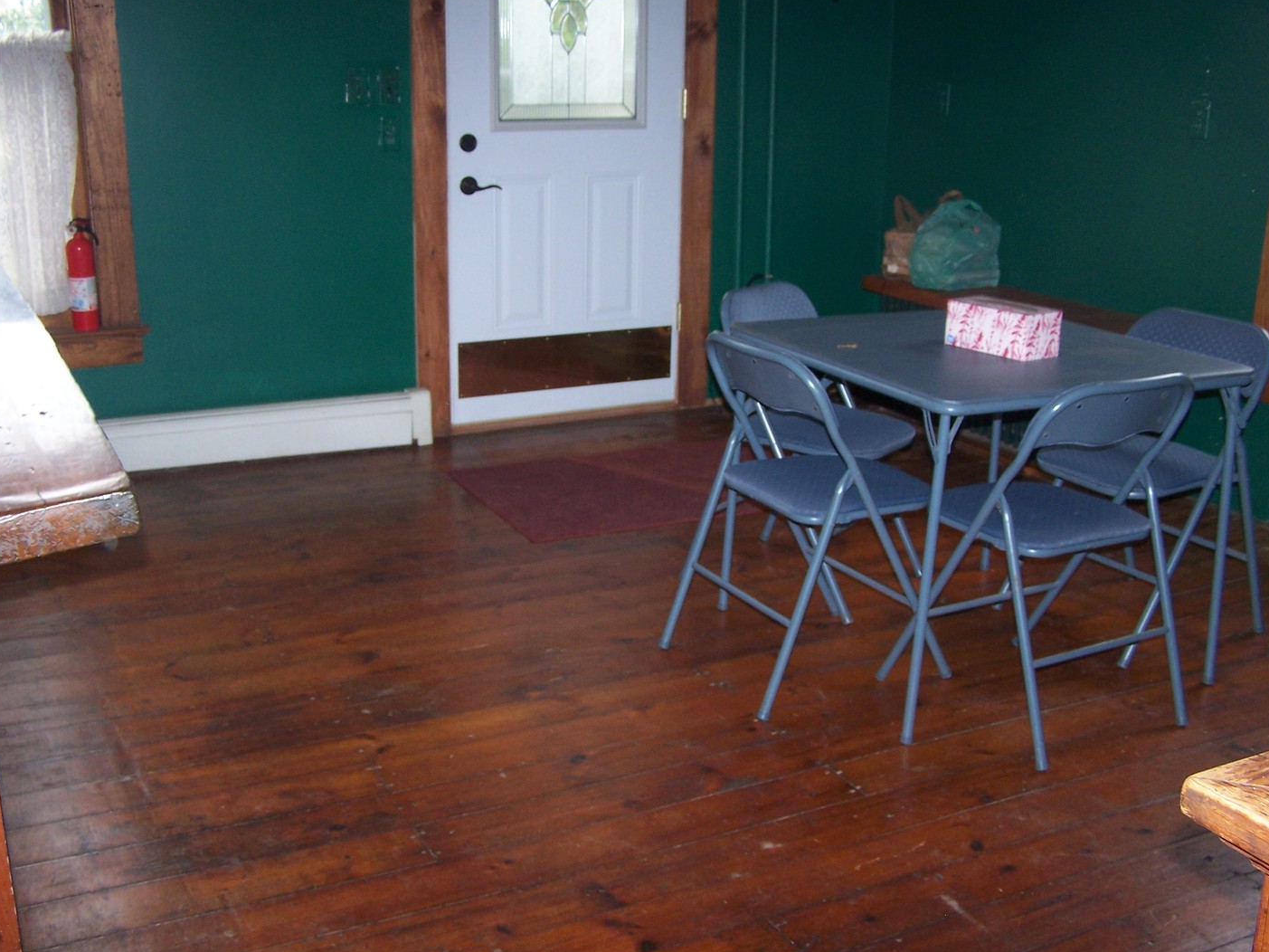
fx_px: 1430
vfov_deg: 36.8
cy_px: 480
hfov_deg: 47.9
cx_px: 639
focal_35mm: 39
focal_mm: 6.3
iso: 140
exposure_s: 1/60
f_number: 2.8
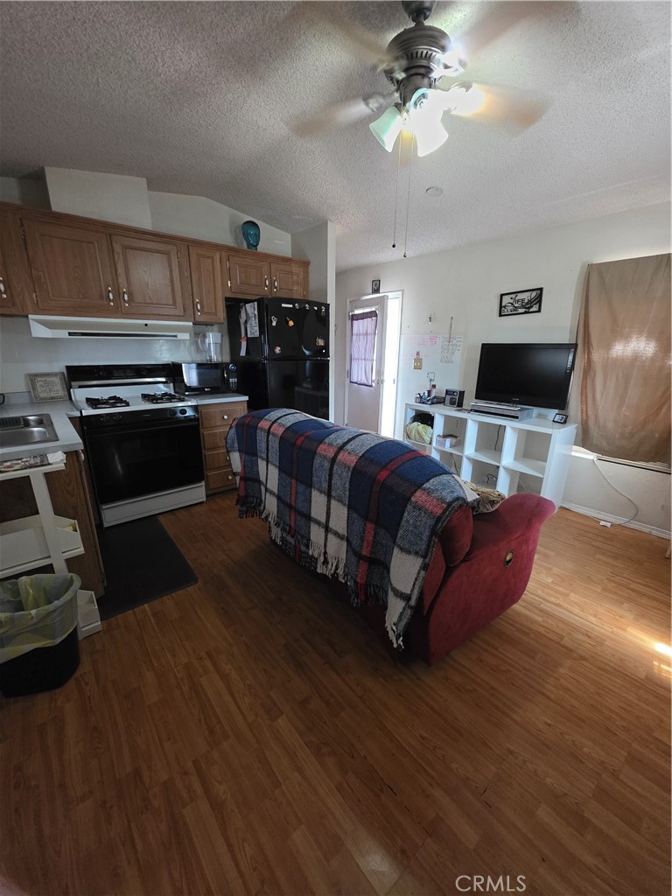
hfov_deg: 89.9
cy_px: 448
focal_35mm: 13
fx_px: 336
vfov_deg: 106.2
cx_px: 336
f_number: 1.9
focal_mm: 2.2
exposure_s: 1/60
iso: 1000
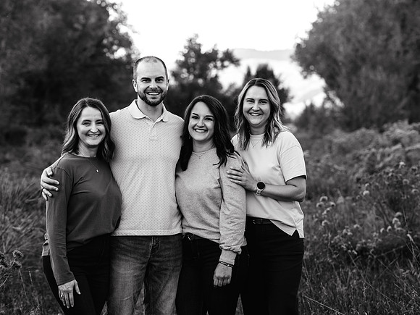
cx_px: 210
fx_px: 1720
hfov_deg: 13.9
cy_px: 158
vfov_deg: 10.5
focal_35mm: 142
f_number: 5.6
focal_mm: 131
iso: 500
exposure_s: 1/160
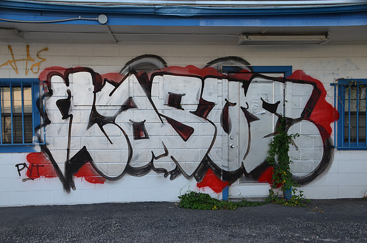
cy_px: 122
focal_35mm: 39
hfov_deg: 49.6
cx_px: 184
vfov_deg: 34.1
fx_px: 397
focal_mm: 26
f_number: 5.6
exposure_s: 1/125
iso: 160
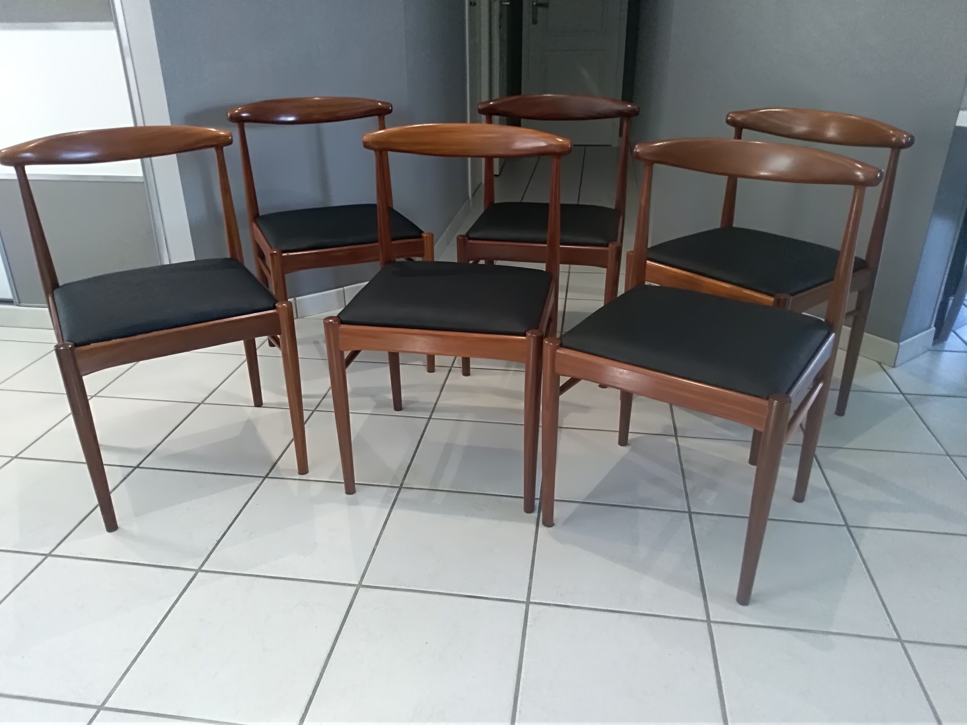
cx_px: 484
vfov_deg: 53.1
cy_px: 362
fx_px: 726
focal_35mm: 26
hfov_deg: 67.3
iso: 422
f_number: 2
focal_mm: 3.54
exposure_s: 1/33.3
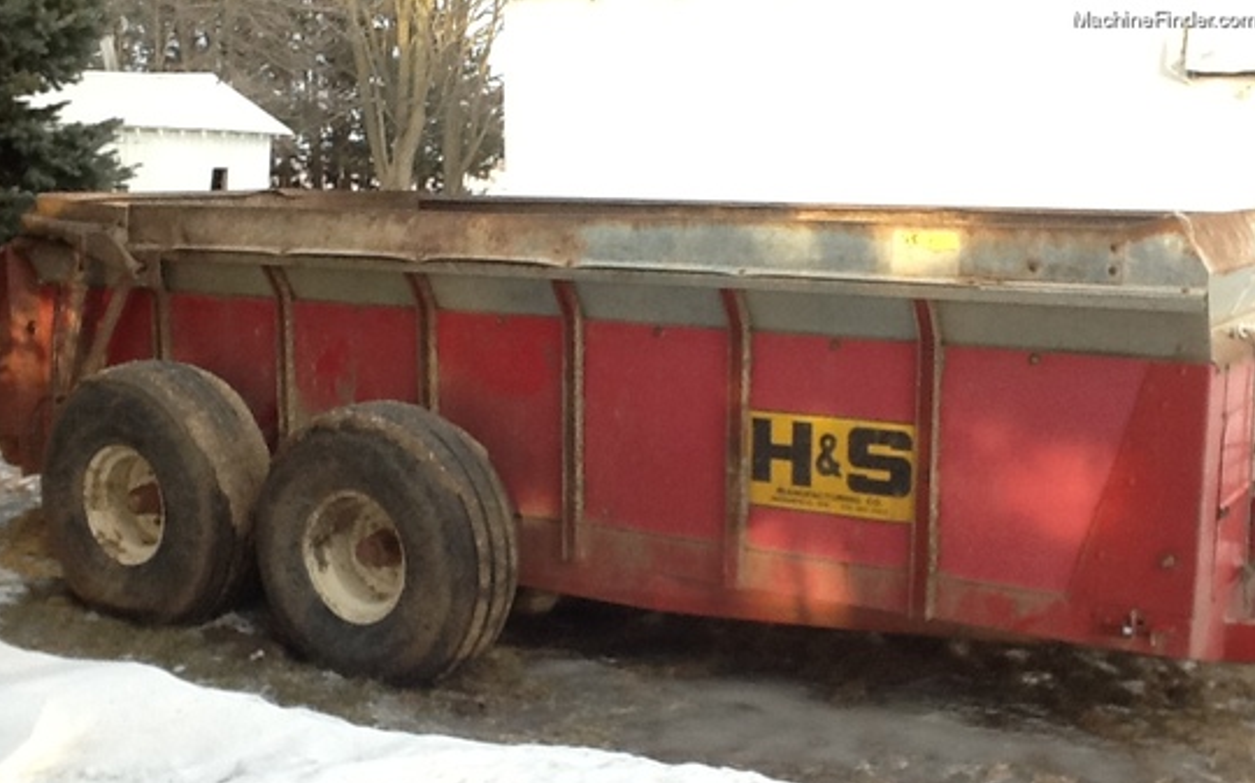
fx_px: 1607
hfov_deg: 42.7
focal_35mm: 47
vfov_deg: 27.3
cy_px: 472
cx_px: 625
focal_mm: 2.03
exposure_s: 1/120
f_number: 2.4
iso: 50
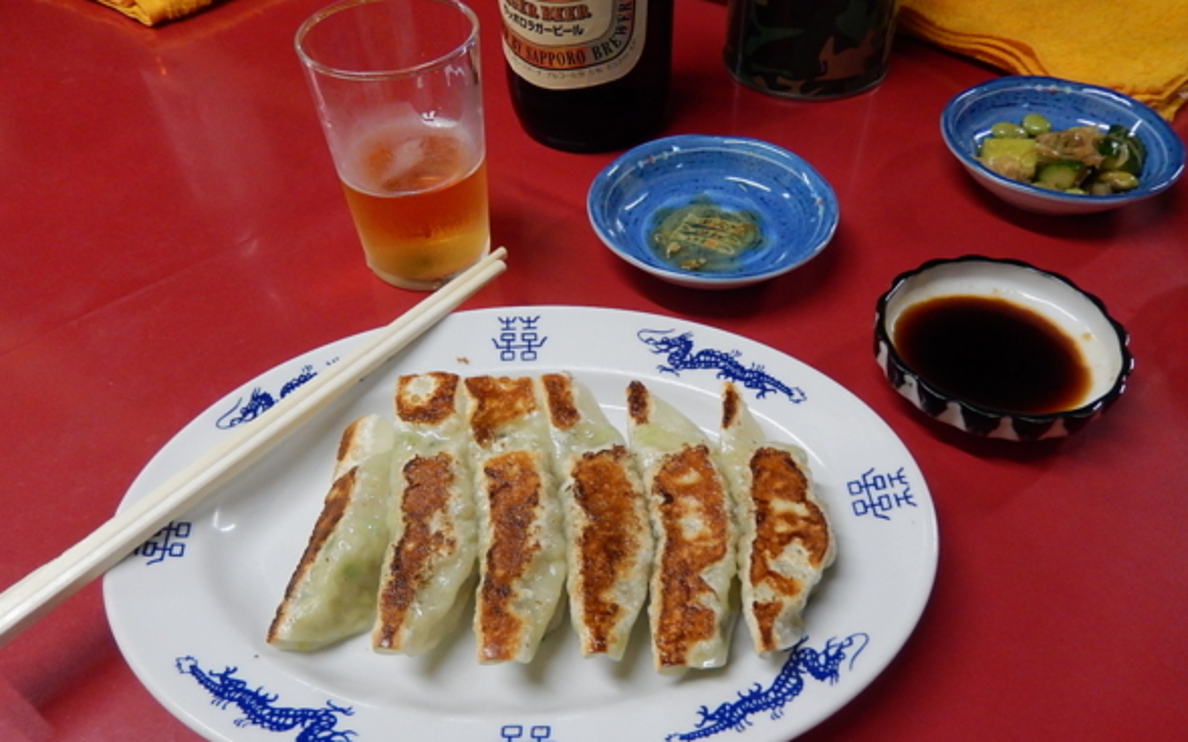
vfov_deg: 45.7
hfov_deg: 68.4
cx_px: 603
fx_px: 874
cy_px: 448
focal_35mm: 27
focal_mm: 4.5
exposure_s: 1/15
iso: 400
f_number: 3.4
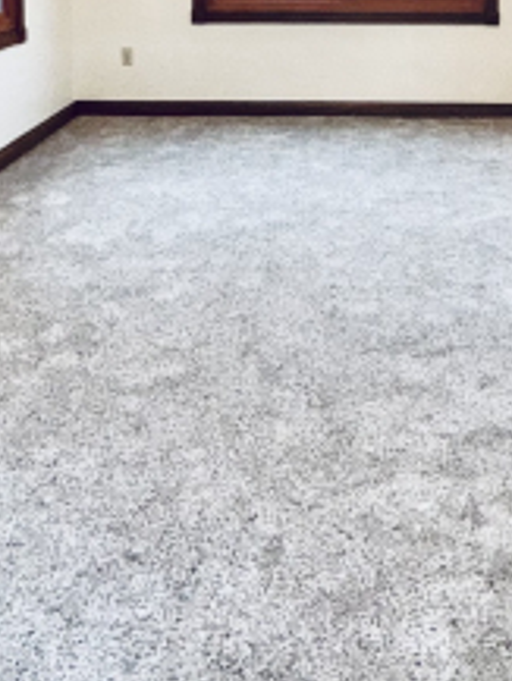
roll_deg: -0.4
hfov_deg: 33.3
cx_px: 342
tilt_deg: -4.8
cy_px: 2
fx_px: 847
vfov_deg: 38.9
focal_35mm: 43
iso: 80
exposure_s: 1/71
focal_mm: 2.22
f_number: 2.2
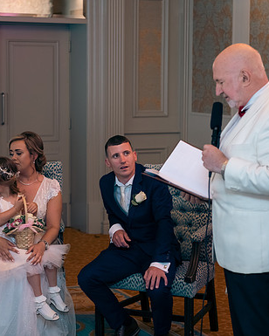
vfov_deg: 19.4
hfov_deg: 15.5
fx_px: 985
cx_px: 129
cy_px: 168
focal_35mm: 99
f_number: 3.5
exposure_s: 1/160
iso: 640
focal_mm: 70
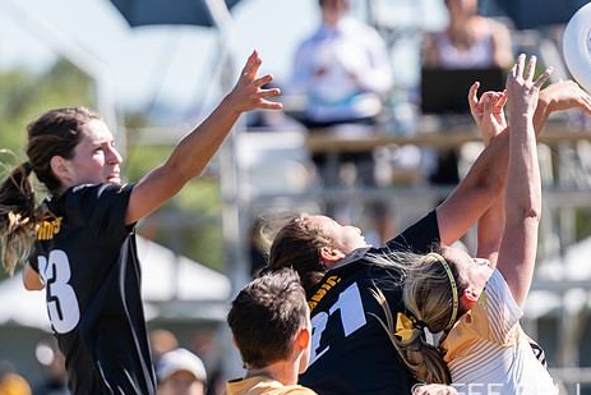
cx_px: 416
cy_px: 152
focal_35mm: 519
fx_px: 8522
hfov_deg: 4.0
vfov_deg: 2.7
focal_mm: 200
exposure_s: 1/1000
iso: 100
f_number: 2.8
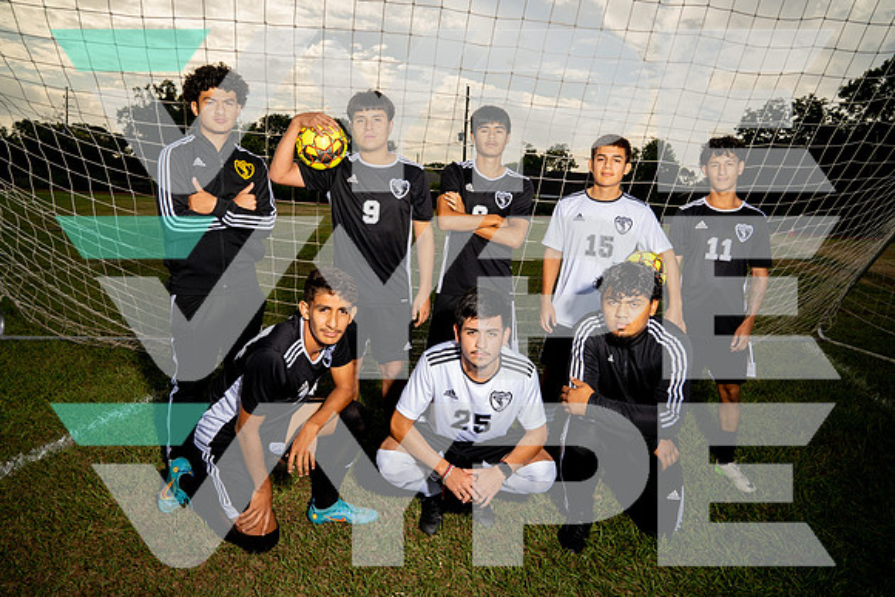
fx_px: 597
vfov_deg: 53.2
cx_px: 448
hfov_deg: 73.7
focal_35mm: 24
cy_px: 298
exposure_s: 1/250
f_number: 10
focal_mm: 24
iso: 160
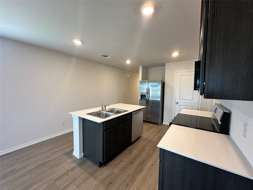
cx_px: 126
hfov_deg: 102.1
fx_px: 102
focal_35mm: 14
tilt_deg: -3.0
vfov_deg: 85.7
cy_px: 95
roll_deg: -0.5
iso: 250
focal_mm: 2.22
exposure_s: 1/120
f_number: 2.2
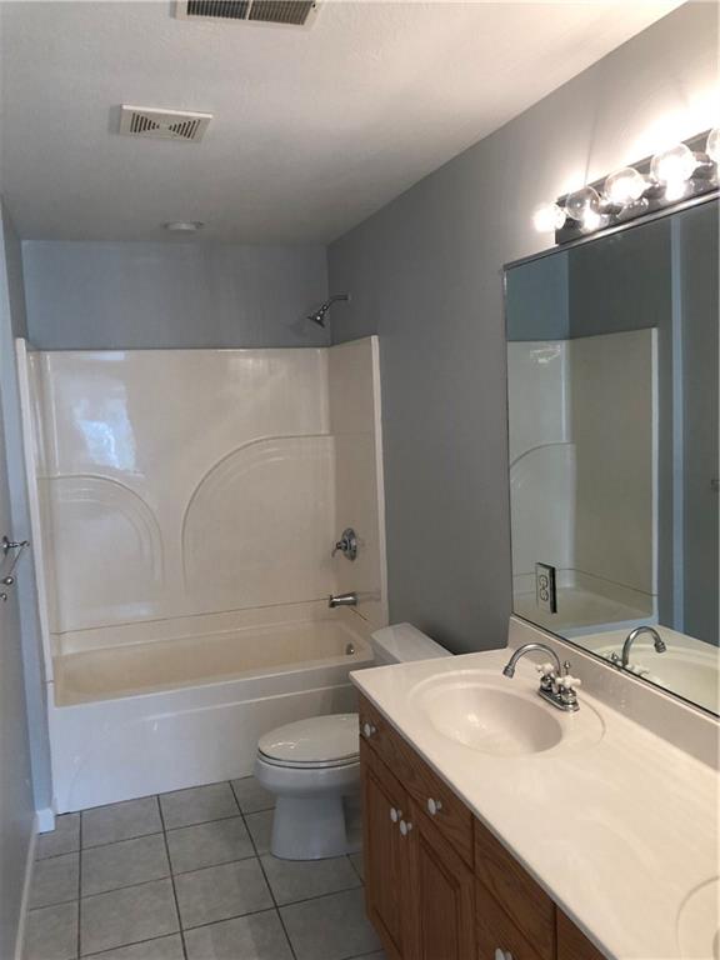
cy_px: 480
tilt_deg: -4.3
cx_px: 360
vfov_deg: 63.4
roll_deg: +1.2
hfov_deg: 49.7
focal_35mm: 28
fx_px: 777
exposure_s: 1/30
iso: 40
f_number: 1.8
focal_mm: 4
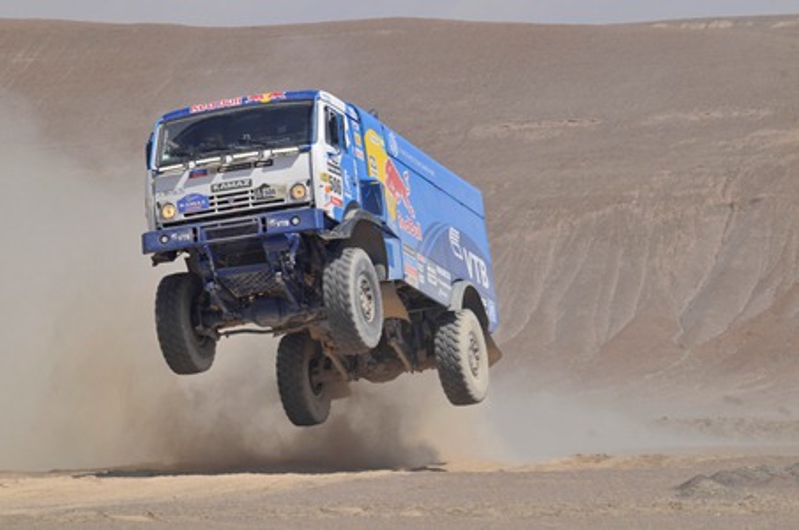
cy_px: 265
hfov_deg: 10.2
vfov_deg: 6.8
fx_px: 4488
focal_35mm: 202
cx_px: 400
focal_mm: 135
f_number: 9
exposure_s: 1/250
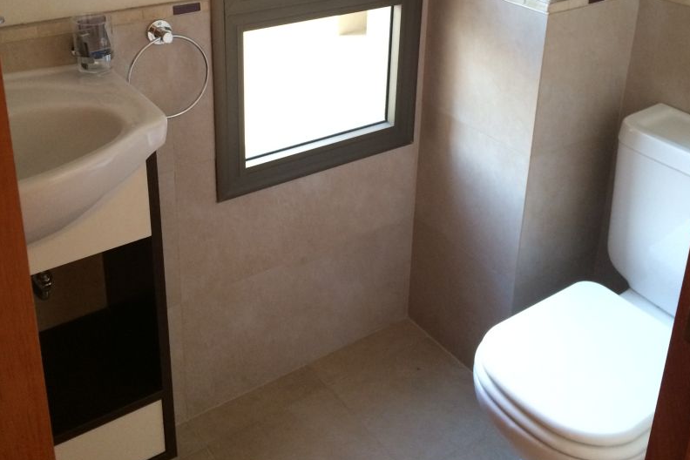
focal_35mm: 42
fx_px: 805
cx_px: 348
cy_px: 84
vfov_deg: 31.0
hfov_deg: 46.4
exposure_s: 1/24
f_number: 2.2
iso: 320
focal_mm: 4.12
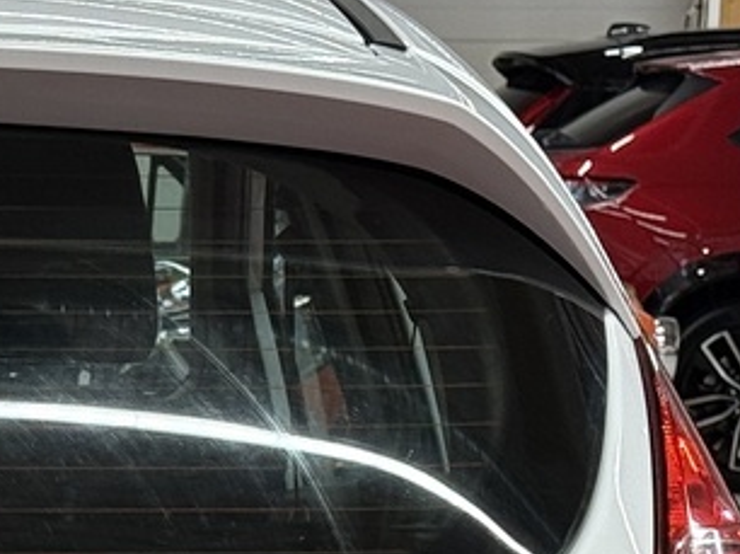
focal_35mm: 226
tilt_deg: -10.0
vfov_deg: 6.4
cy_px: 1002
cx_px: -307
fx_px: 4828
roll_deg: -1.1
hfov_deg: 8.6
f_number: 1.78
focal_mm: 6.76
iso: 50
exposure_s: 1/121
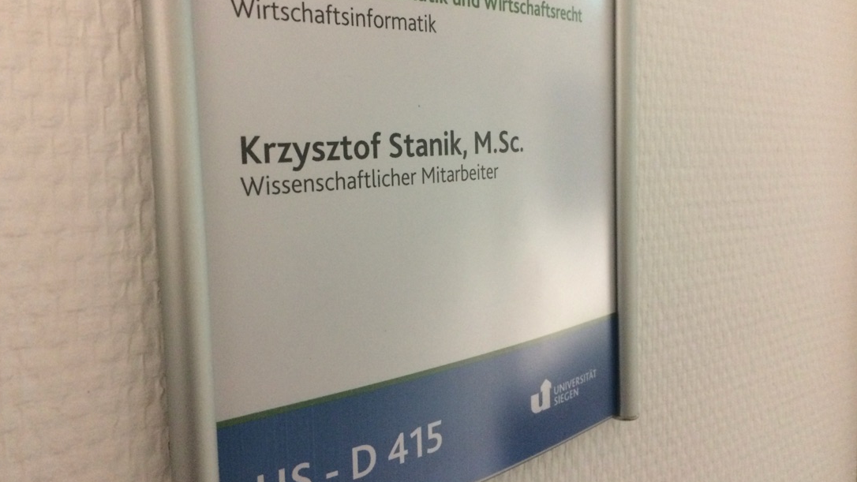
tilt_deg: -4.4
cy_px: 209
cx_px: 427
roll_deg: +1.4
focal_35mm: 32
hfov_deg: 61.0
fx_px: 727
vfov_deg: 36.6
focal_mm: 4.15
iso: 320
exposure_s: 1/17
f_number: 2.2
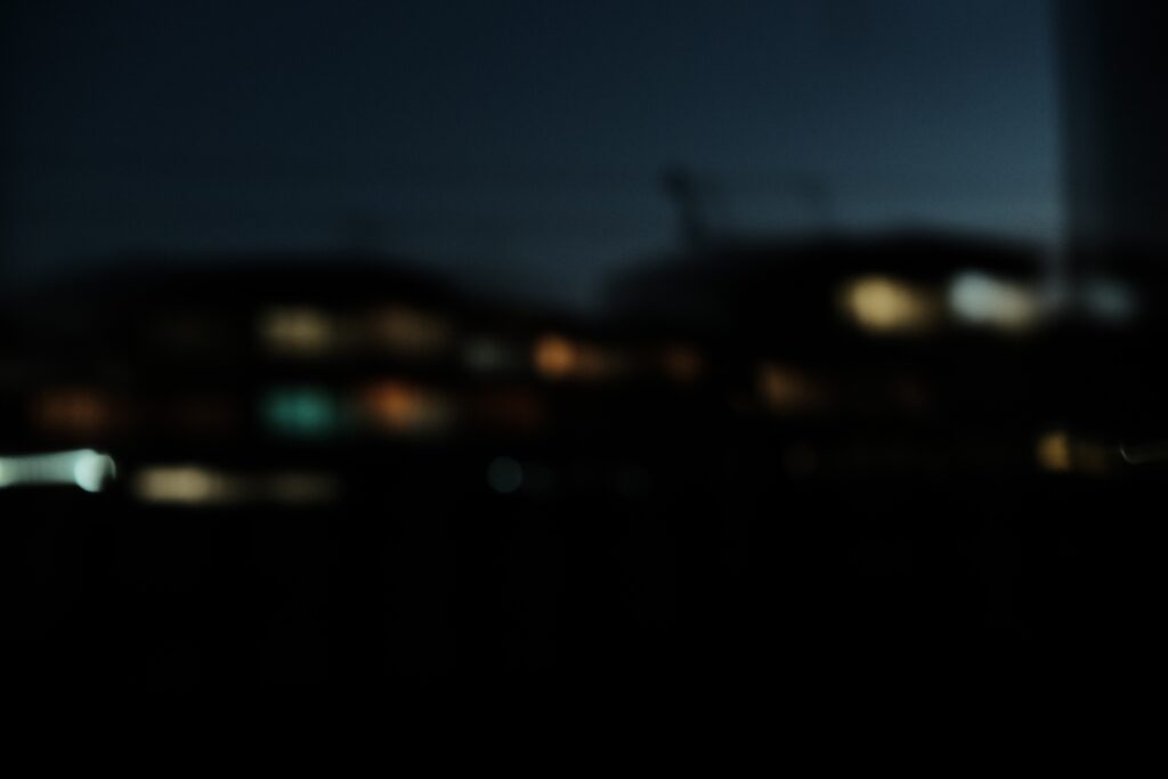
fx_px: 1720
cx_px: 584
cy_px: 390
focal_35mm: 53
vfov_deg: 25.5
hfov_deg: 37.5
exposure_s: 1/1.6
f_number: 4
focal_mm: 35
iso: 1600
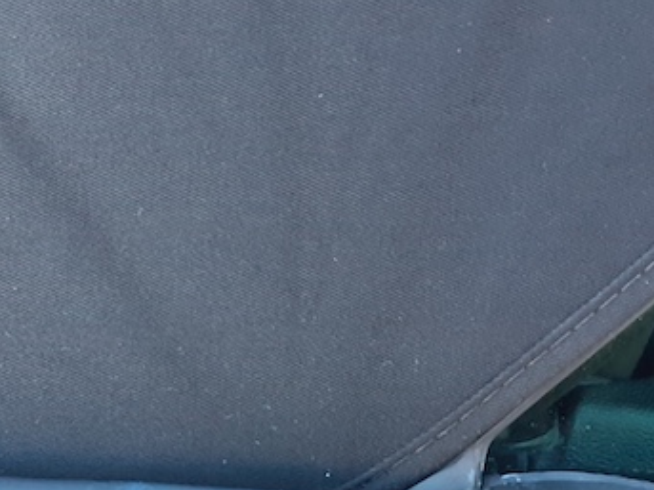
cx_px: 353
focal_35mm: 63
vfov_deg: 23.0
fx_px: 1190
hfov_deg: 30.7
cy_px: 381
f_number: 1.9
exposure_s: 1/60
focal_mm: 2.91
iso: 125
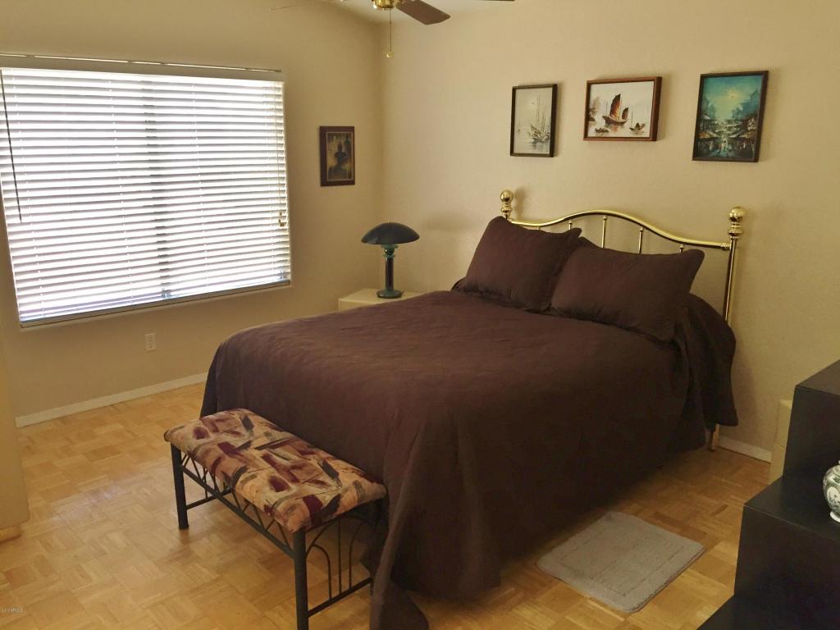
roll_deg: -0.8
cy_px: 315
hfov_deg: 61.7
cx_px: 420
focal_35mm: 29
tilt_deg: -15.4
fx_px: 704
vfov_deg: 48.2
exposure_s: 1/30
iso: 100
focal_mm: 4.15
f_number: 2.2
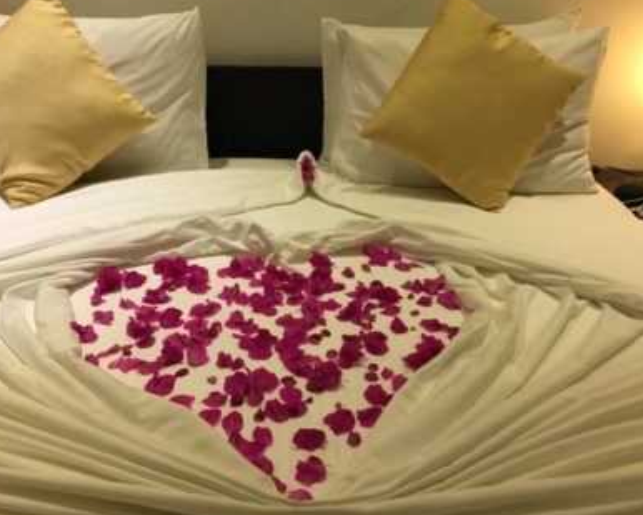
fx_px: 628
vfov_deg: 44.6
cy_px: 255
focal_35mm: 33
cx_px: 277
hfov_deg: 54.0
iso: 160
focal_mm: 4.15
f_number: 2.2
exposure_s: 1/33
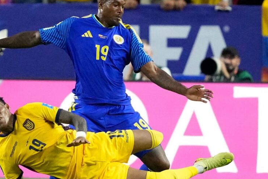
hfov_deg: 2.5
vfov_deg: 1.6
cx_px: 139
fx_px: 6223
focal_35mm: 836
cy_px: 104
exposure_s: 1/2000
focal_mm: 400
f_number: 4.5
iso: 10000
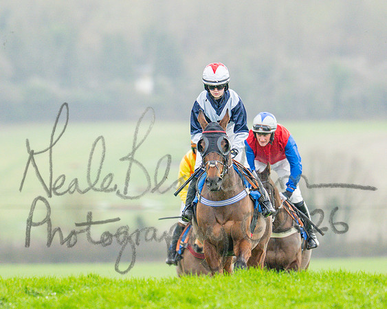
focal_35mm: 1049
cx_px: 164
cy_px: 164
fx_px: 12014
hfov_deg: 1.8
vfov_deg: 1.5
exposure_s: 1/800
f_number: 4.5
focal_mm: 400
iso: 1000
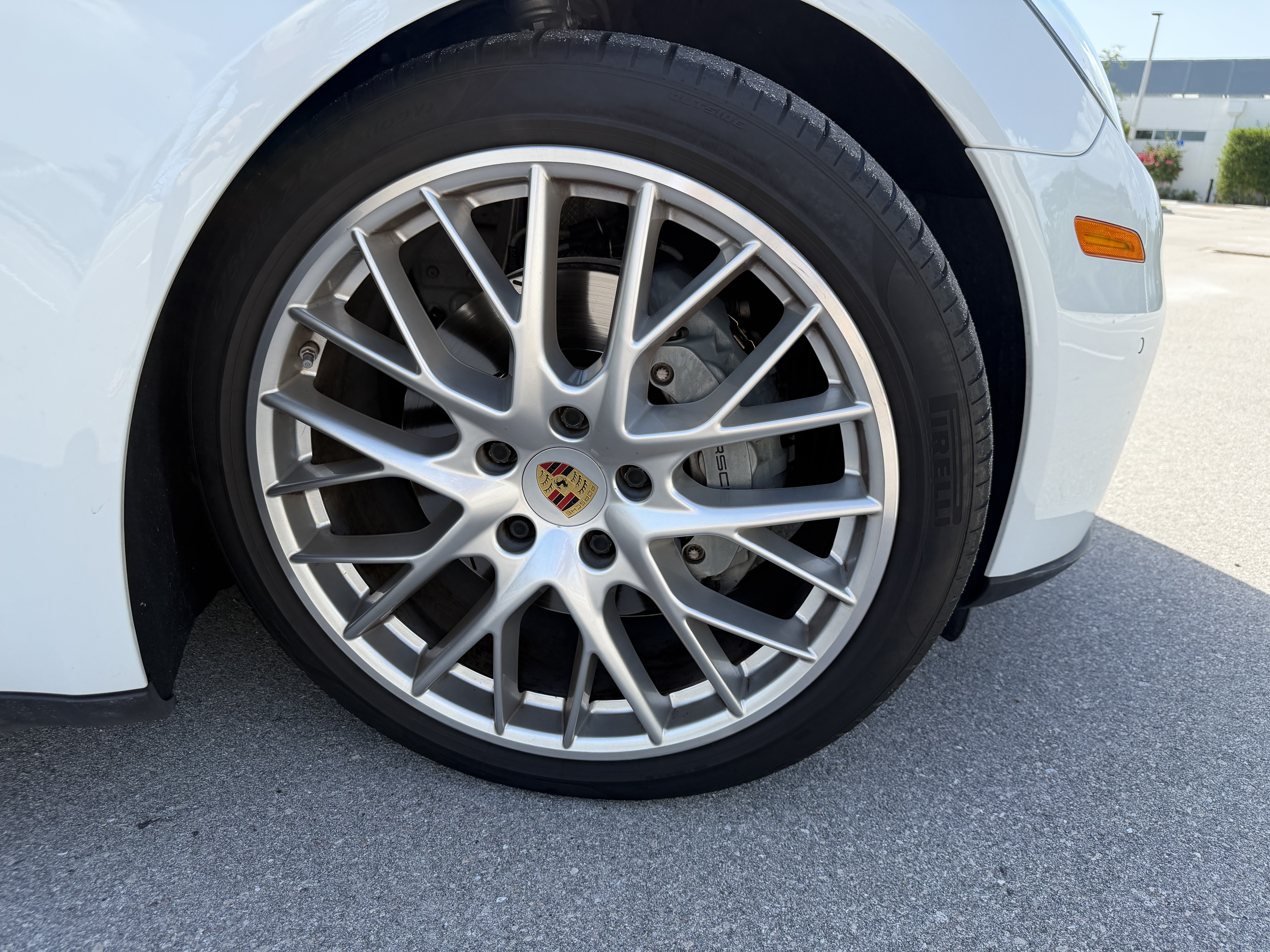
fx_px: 881
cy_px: 476
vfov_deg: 56.8
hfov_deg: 71.6
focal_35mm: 24
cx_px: 635
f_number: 1.78
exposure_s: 1/1901
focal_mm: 6.76
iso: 100
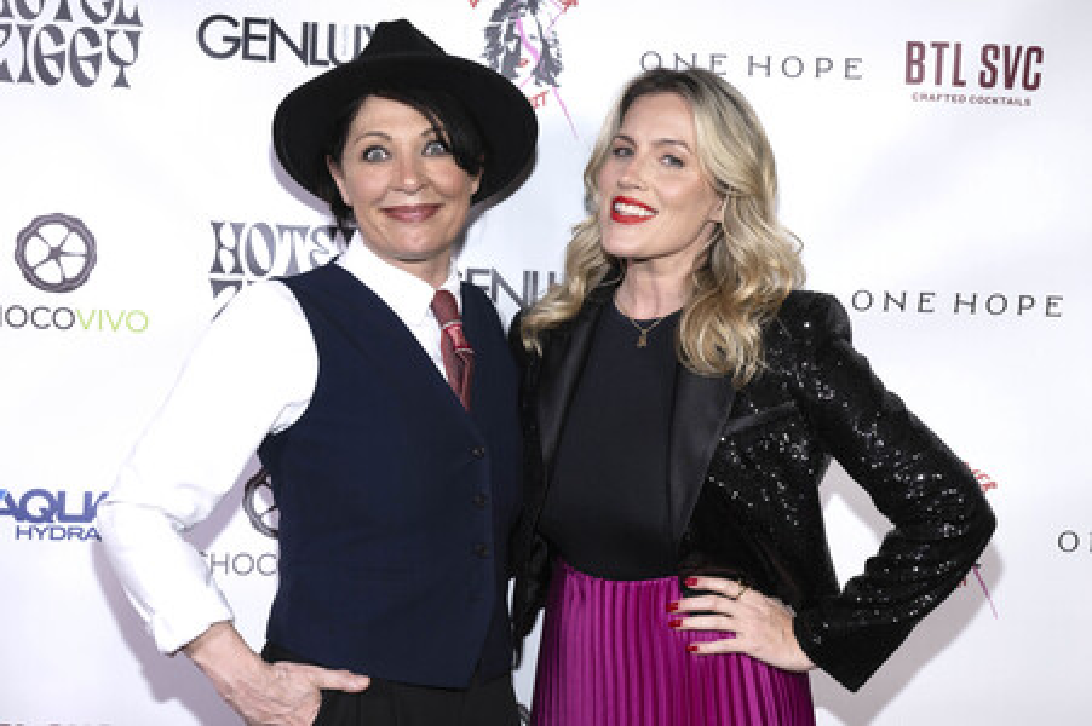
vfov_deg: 29.2
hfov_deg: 42.8
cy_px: 363
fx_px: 1394
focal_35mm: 46
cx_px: 546
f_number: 5.6
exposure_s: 1/200
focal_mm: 46
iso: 800
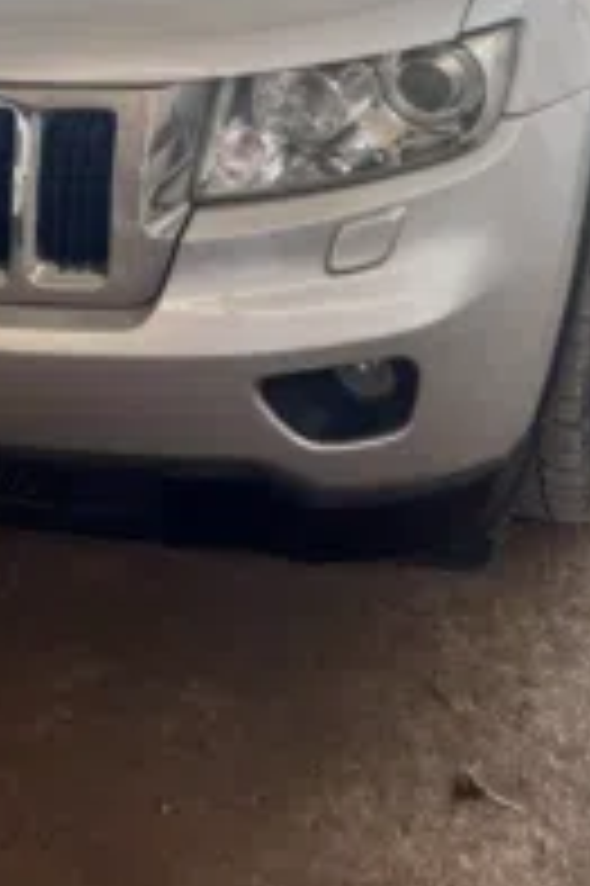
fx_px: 1354
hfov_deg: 24.5
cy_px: 22
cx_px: 207
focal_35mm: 55
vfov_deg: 33.5
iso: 50
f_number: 1.5
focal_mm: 5.7
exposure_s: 1/902
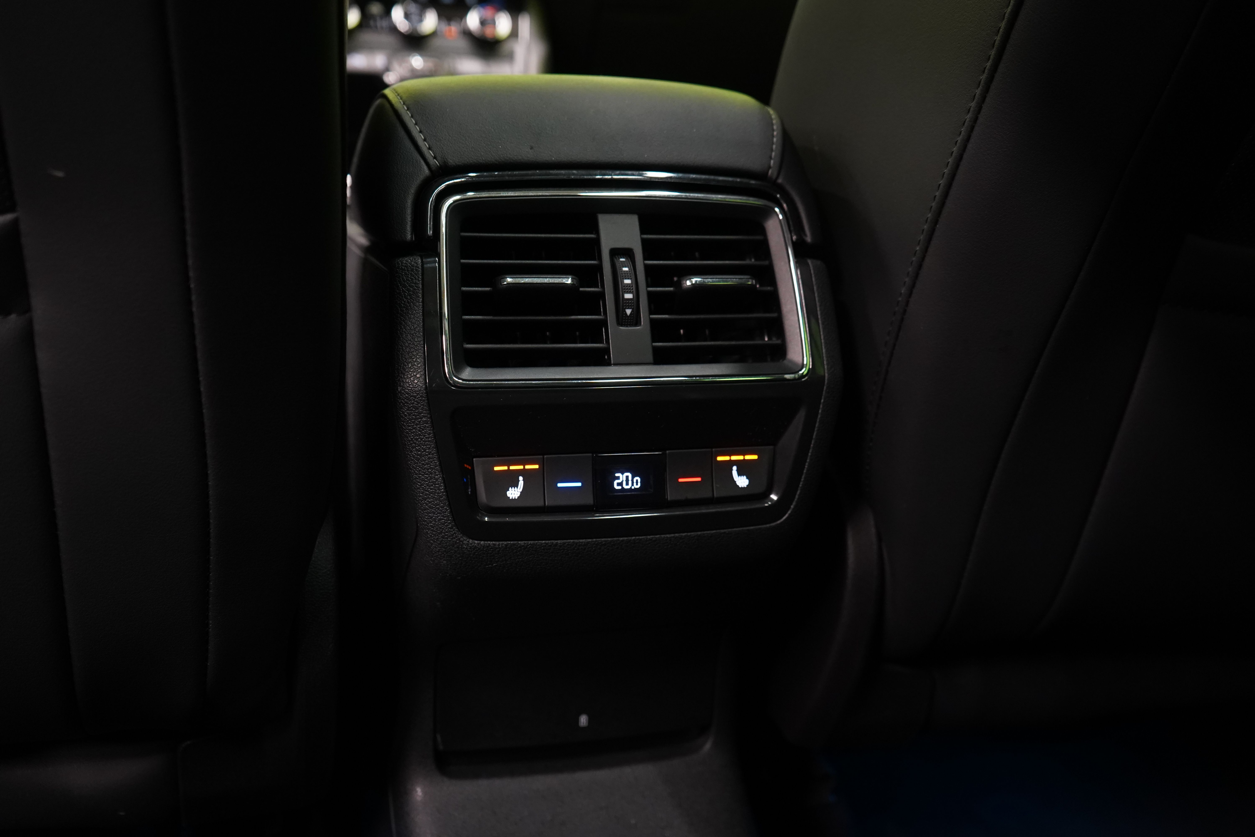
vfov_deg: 38.9
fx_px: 1185
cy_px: 418
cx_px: 628
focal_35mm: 34
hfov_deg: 55.8
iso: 3200
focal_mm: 34
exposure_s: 1/30
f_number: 5
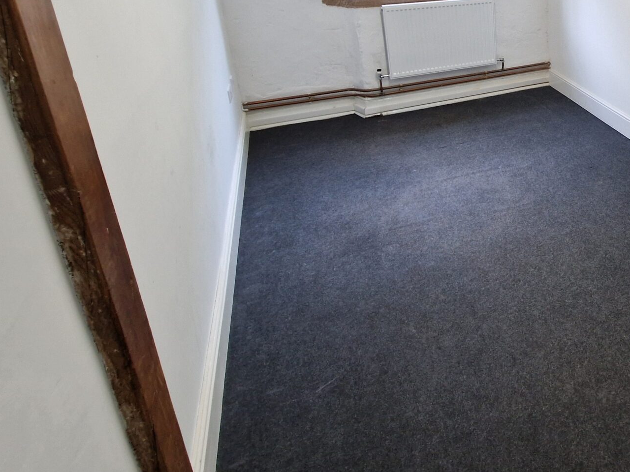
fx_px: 473
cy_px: 59
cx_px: 597
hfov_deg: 55.6
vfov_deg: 48.2
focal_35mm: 26
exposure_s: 1/50
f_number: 2.2
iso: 125
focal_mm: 2.2
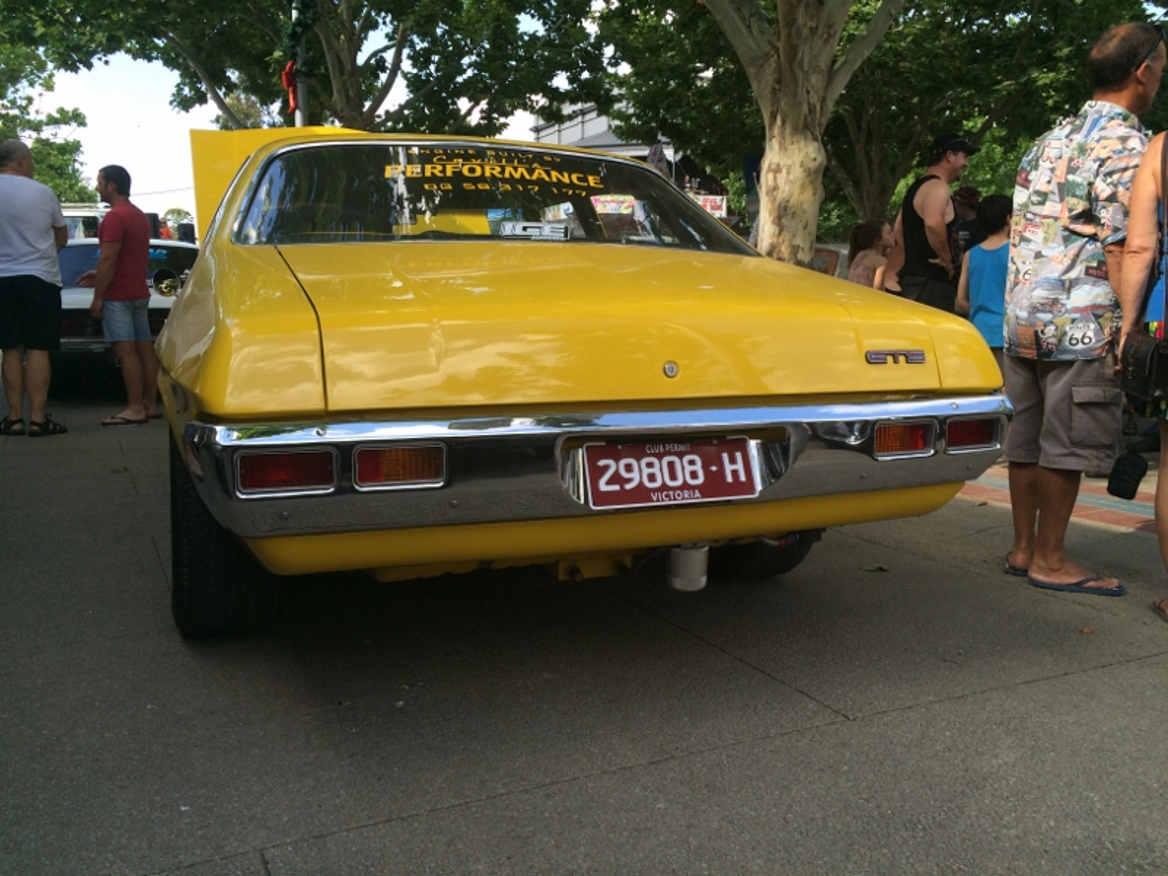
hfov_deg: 61.7
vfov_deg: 48.2
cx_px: 584
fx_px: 979
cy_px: 438
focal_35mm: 29
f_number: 2.2
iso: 32
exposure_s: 1/488
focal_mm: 4.15
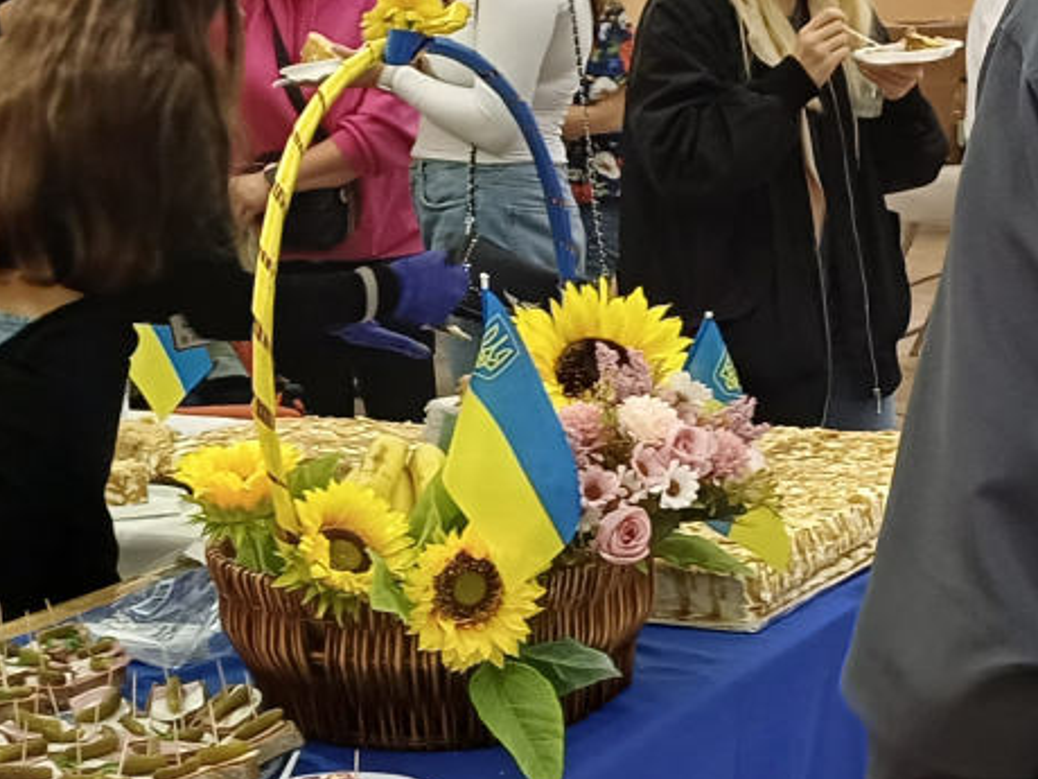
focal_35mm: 87
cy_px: 305
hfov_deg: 22.4
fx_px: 2609
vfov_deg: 17.0
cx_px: 372
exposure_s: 1/50
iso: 400
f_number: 1.8
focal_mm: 4.65
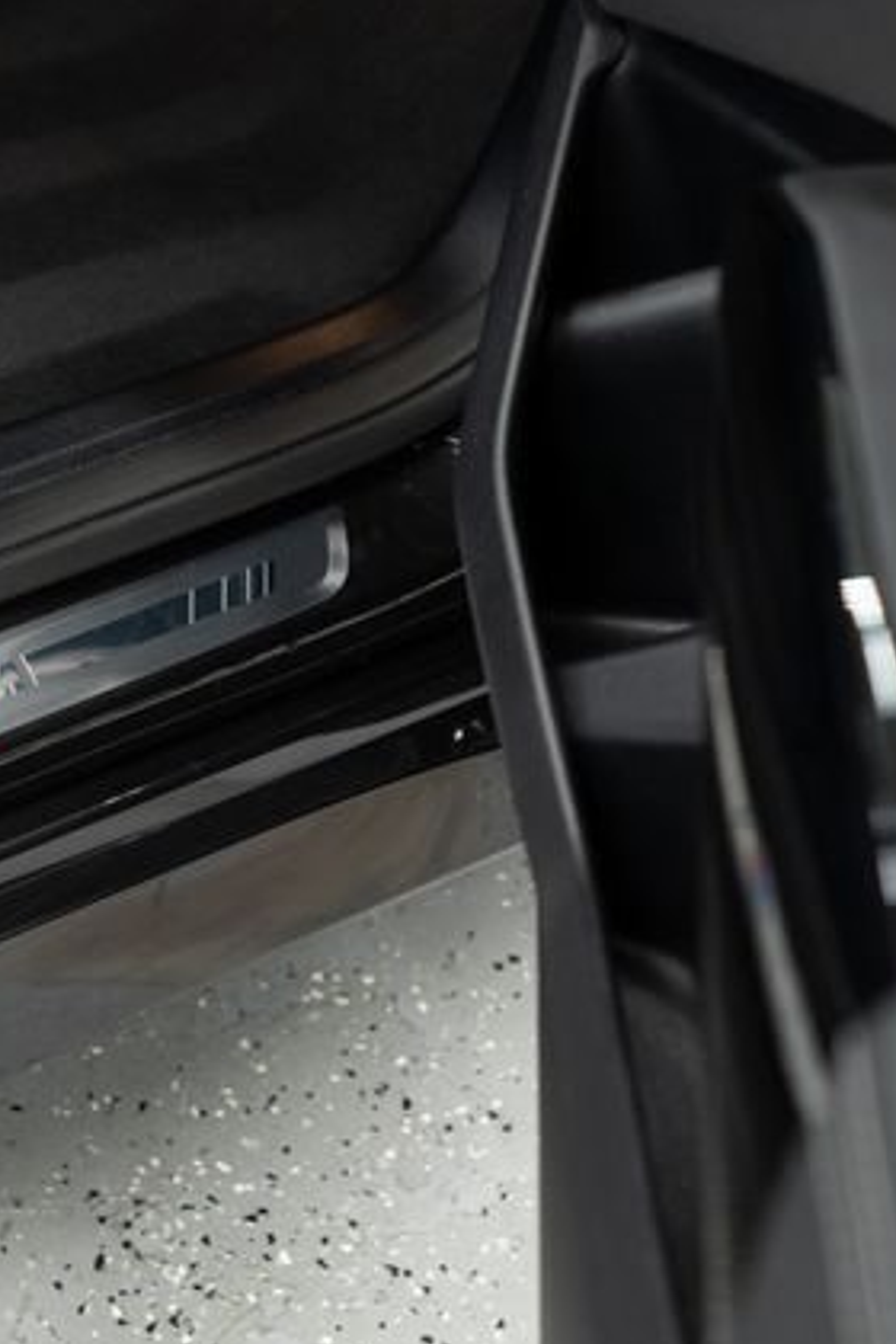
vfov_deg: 31.4
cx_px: 16
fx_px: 2389
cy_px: 667
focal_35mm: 64
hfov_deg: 20.6
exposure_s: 1/40
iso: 800
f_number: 3.2
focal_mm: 28
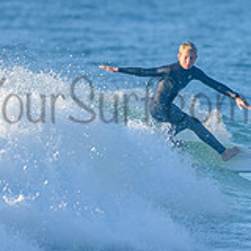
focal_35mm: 1537
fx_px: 12609
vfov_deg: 1.1
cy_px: 87
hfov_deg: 1.1
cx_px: 138
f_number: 5.6
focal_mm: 500
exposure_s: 1/2000
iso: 400
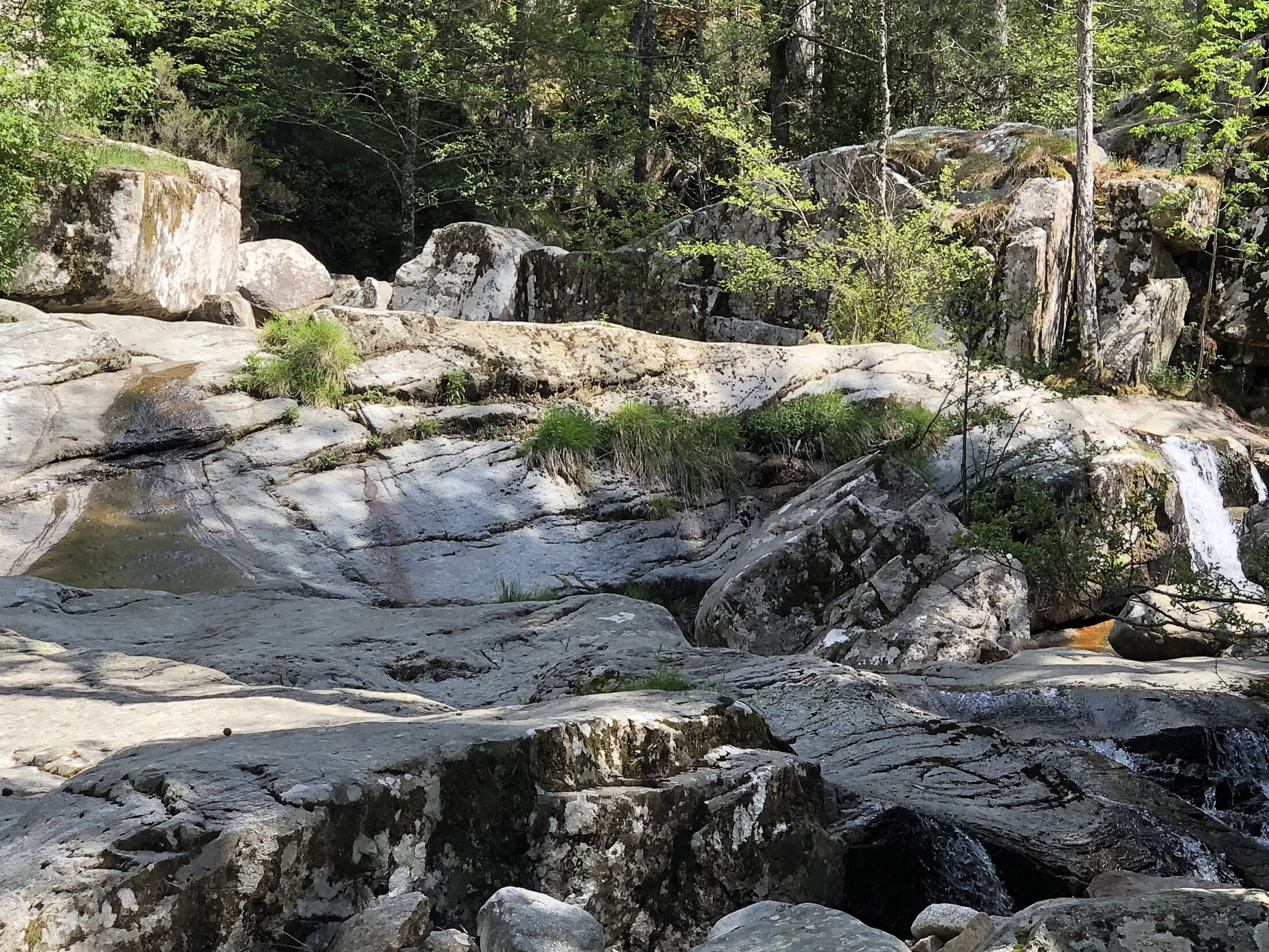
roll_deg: +0.1
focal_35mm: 94
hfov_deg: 20.8
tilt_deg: +11.5
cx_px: 795
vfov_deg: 15.6
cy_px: 206
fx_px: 3446
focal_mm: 6
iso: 16
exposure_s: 1/245
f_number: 2.4
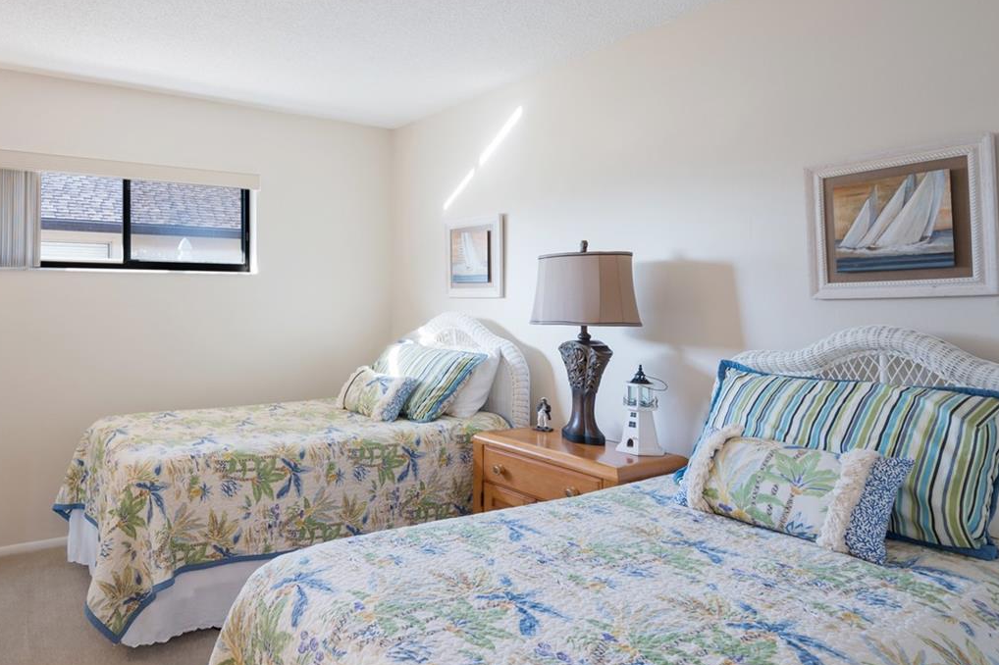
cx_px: 300
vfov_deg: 57.1
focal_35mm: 22
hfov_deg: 75.1
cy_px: 307
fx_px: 610
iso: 100
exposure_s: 1/2
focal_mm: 14
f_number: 8
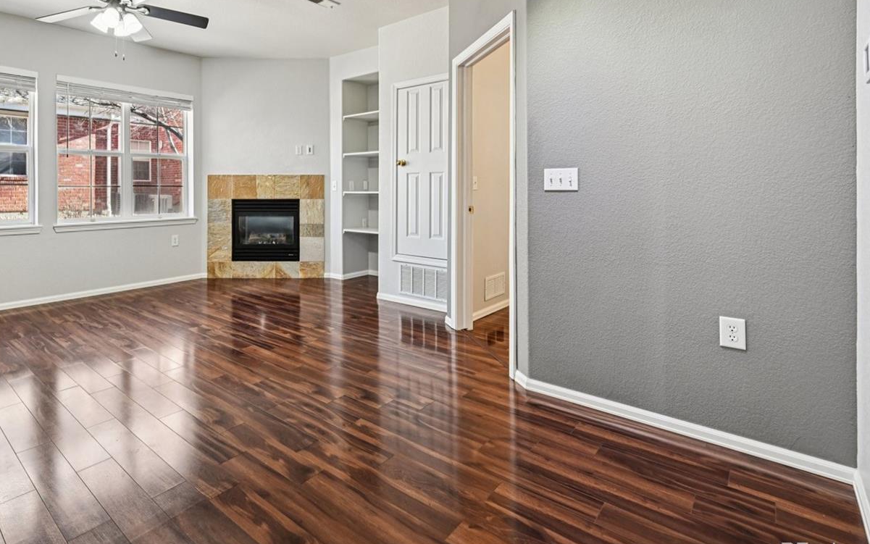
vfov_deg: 60.7
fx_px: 451
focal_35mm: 19
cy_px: 180
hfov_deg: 86.0
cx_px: 319
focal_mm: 14
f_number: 8
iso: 360
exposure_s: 1/15
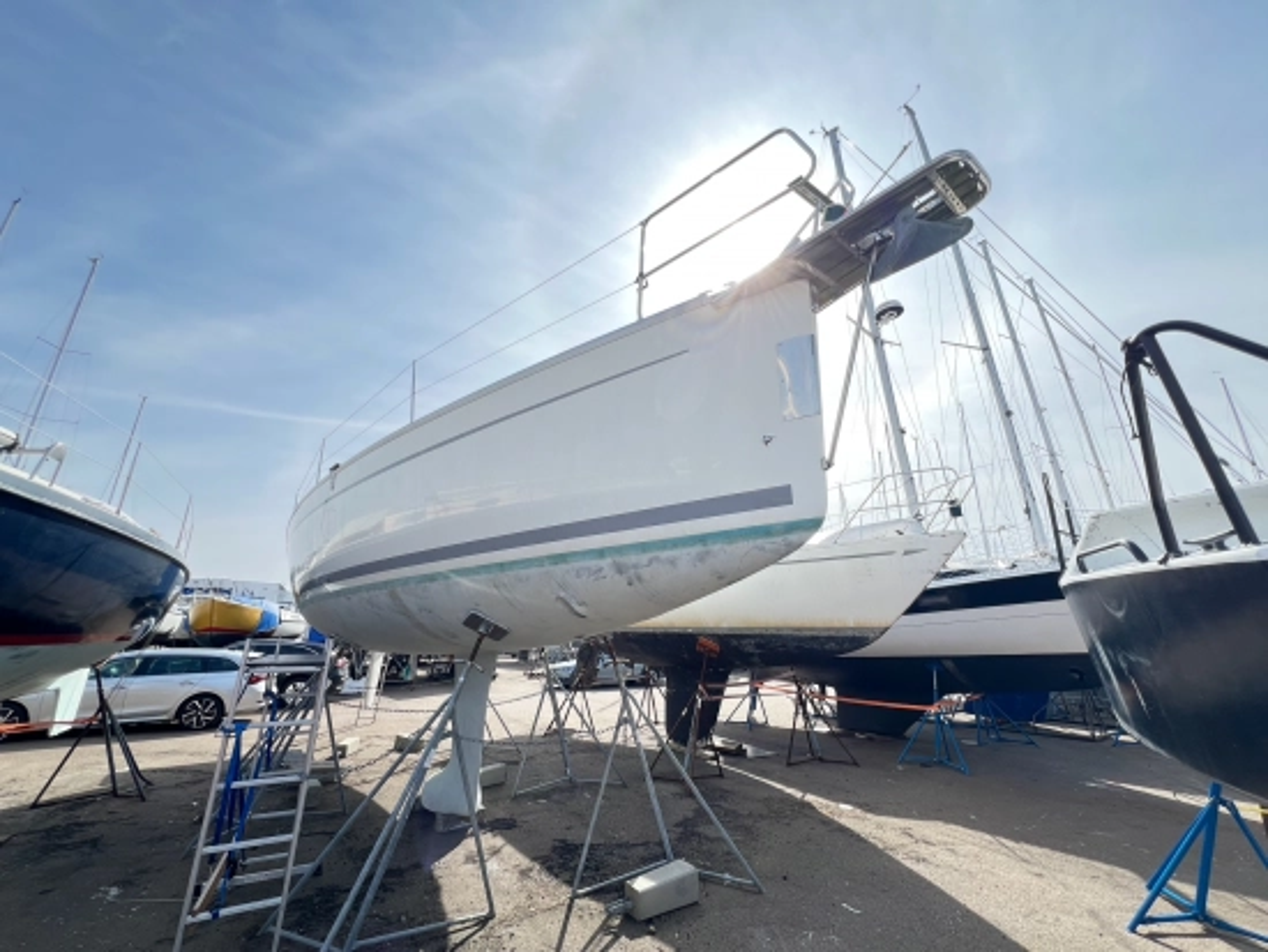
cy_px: 476
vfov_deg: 90.0
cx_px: 634
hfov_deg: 106.2
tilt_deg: +16.7
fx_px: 476
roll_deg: +0.0
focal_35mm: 13
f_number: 1.8
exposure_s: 1/669
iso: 32
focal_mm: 1.57
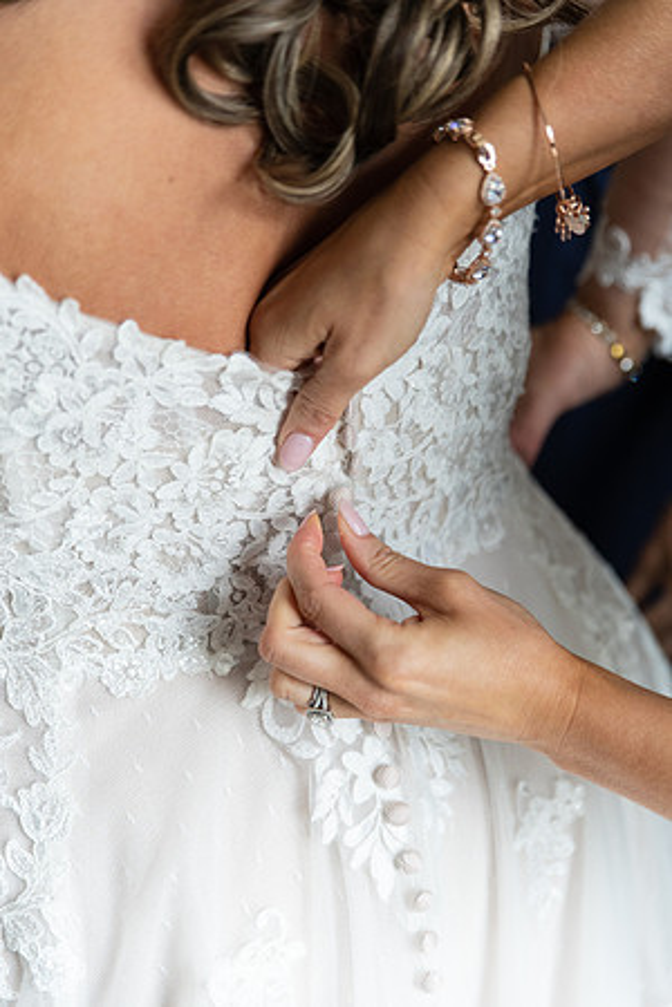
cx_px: 336
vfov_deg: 28.8
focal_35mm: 70
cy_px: 504
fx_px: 1960
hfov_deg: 19.5
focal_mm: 70
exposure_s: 1/640
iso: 2000
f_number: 2.8
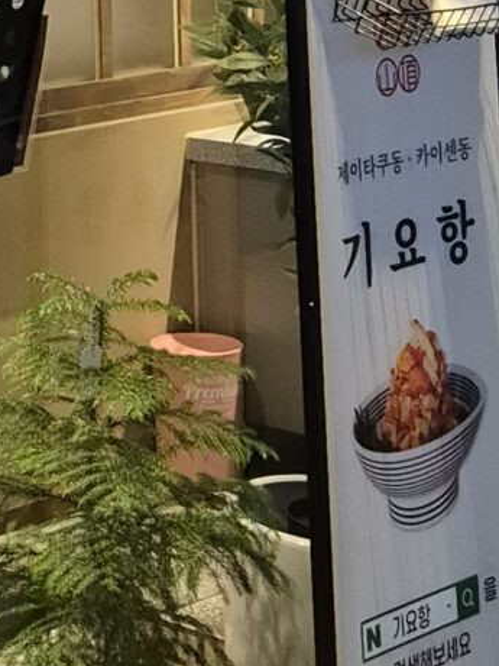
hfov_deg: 11.1
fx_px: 2460
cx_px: -240
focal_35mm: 128
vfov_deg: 14.8
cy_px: -188
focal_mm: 5.4
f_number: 1.8
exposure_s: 1/120
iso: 1000
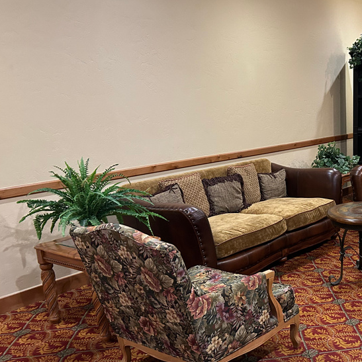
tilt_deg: -14.6
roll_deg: +1.9
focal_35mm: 43
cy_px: 226
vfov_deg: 38.9
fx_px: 509
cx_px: 324
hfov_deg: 36.8
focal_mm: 5.7
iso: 500
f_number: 1.5
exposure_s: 1/40
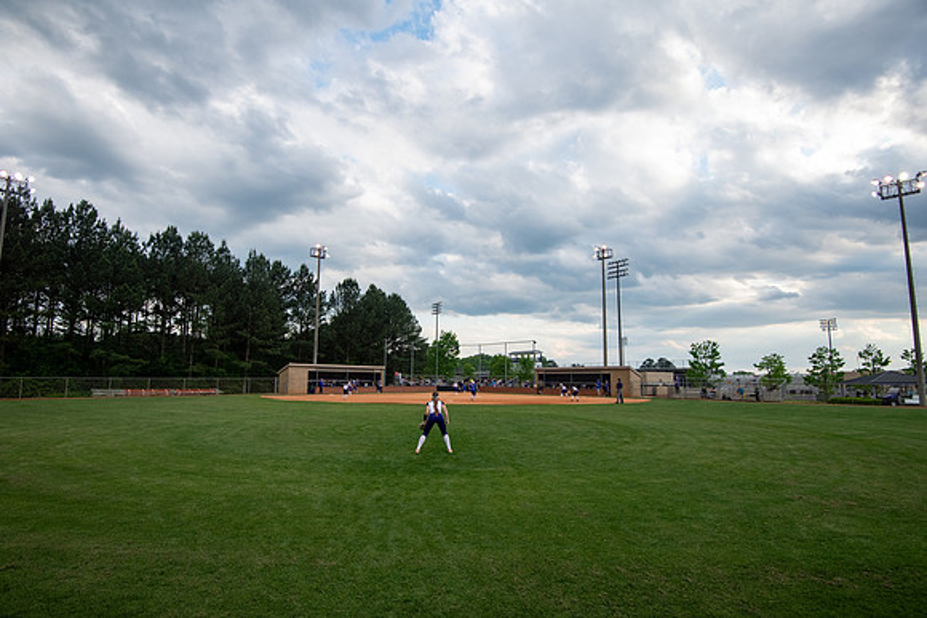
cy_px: 334
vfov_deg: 67.9
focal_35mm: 18
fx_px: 458
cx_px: 457
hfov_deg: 90.7
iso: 640
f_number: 5.6
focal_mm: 16
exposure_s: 1/500
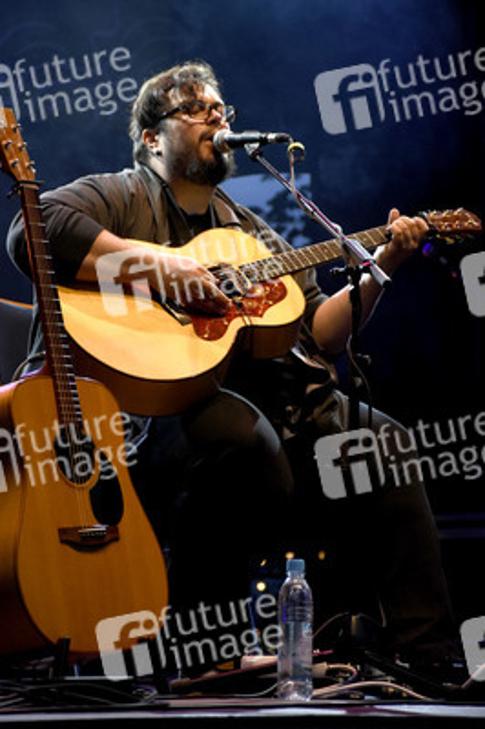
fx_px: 2581
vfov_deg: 16.1
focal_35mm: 128
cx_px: 242
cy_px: 364
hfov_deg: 10.7
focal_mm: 85
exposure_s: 1/160
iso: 1250
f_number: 5.3
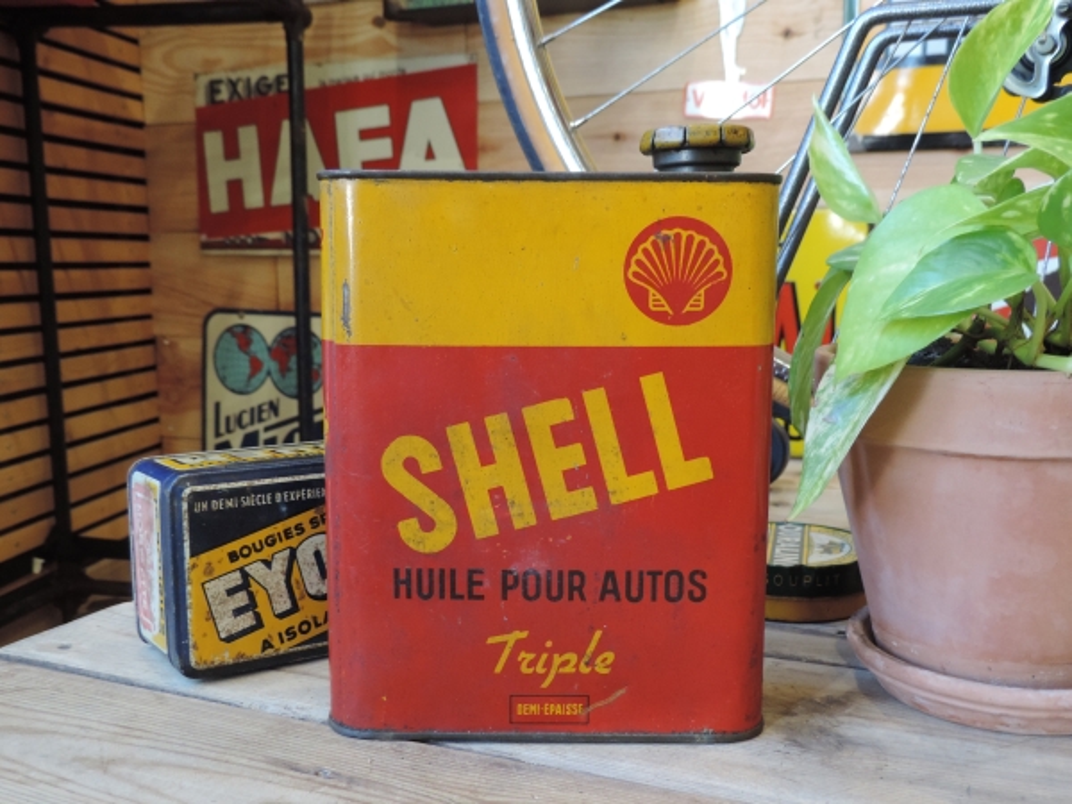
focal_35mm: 35
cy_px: 402
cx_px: 536
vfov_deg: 40.7
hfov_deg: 52.6
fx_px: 1084
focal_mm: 6.2
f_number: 3.3
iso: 400
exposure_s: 1/25
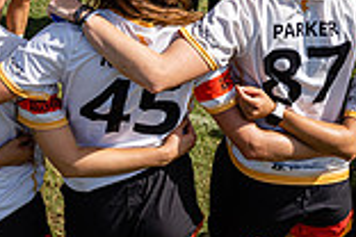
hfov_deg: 22.8
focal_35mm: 89
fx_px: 880
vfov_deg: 15.3
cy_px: 65
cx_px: 226
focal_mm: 24
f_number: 4
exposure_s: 1/1250
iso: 100
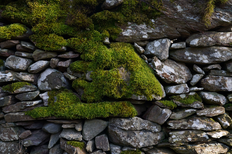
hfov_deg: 47.4
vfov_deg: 32.6
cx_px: 116
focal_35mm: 41
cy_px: 77
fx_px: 264
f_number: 11
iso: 250
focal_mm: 41
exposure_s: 1/20
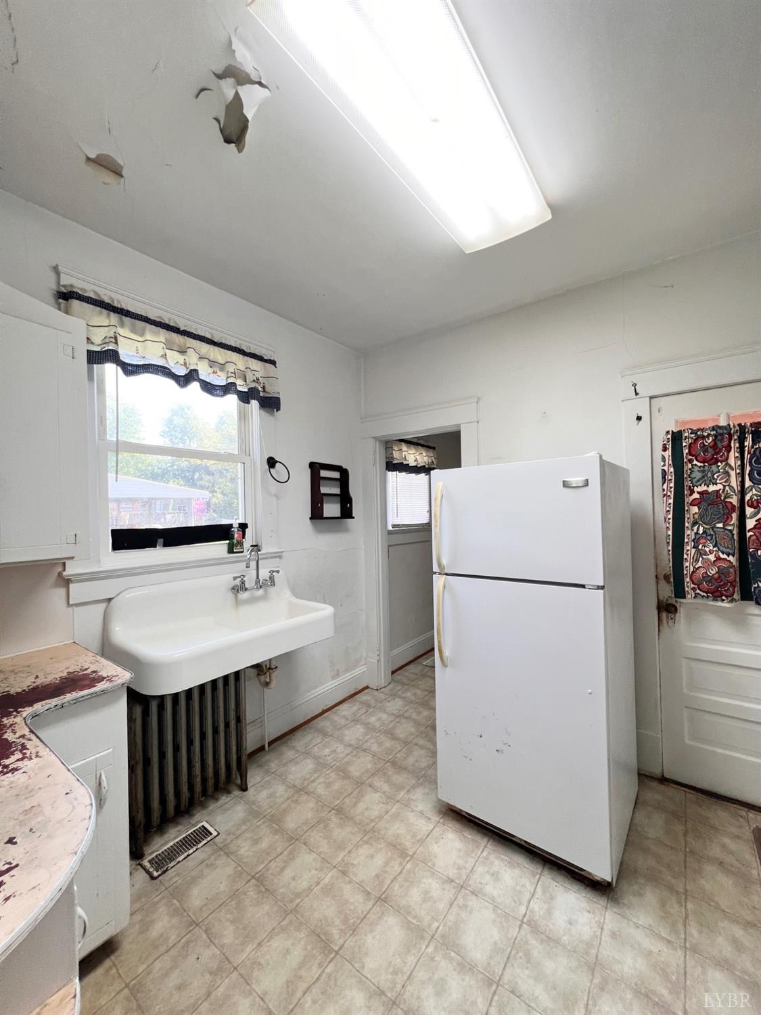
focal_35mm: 13
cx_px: 380
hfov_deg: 89.9
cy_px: 508
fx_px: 381
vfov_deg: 106.2
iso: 100
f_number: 1.8
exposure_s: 1/120
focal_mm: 1.57
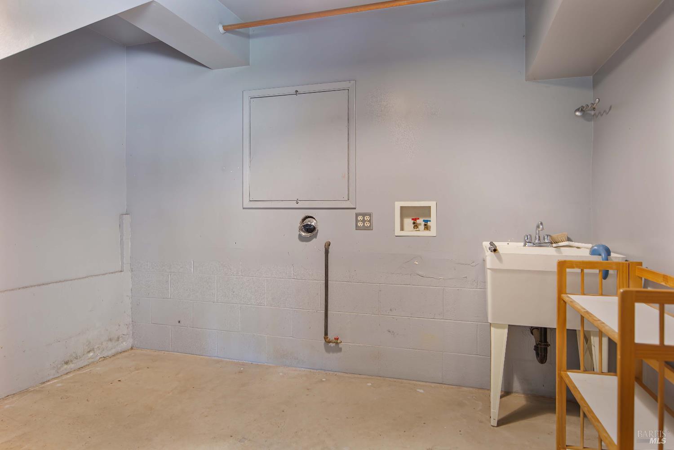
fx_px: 393
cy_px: 225
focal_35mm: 21
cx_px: 337
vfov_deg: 59.5
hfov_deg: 81.2
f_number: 2.8
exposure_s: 1/5
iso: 100
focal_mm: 14
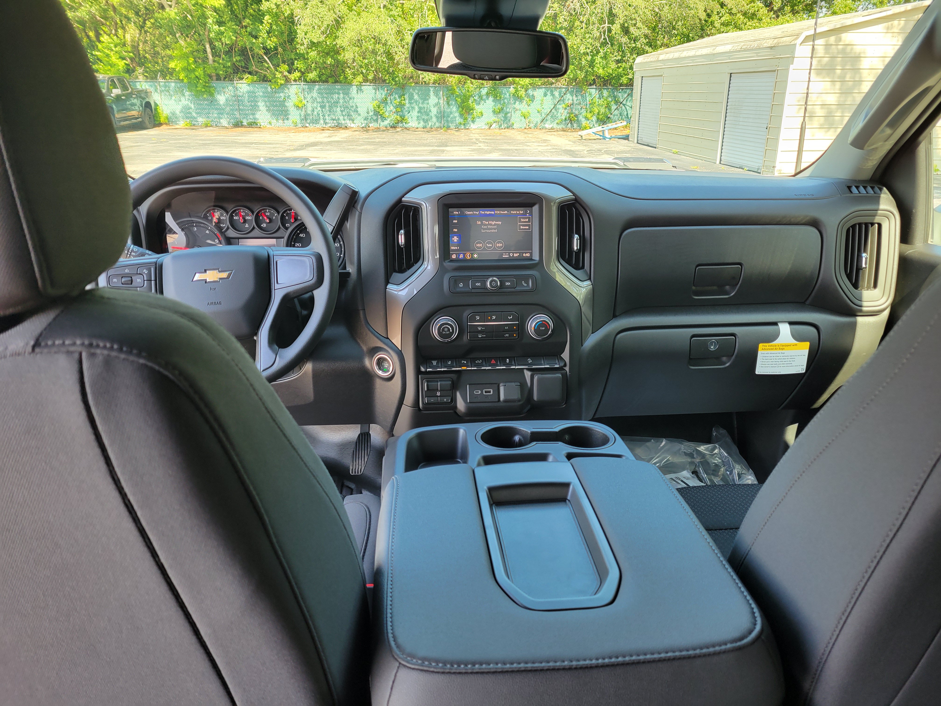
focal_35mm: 26
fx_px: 707
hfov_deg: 67.3
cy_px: 353
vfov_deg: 53.1
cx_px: 470
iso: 64
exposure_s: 1/100
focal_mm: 5.4
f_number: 1.8
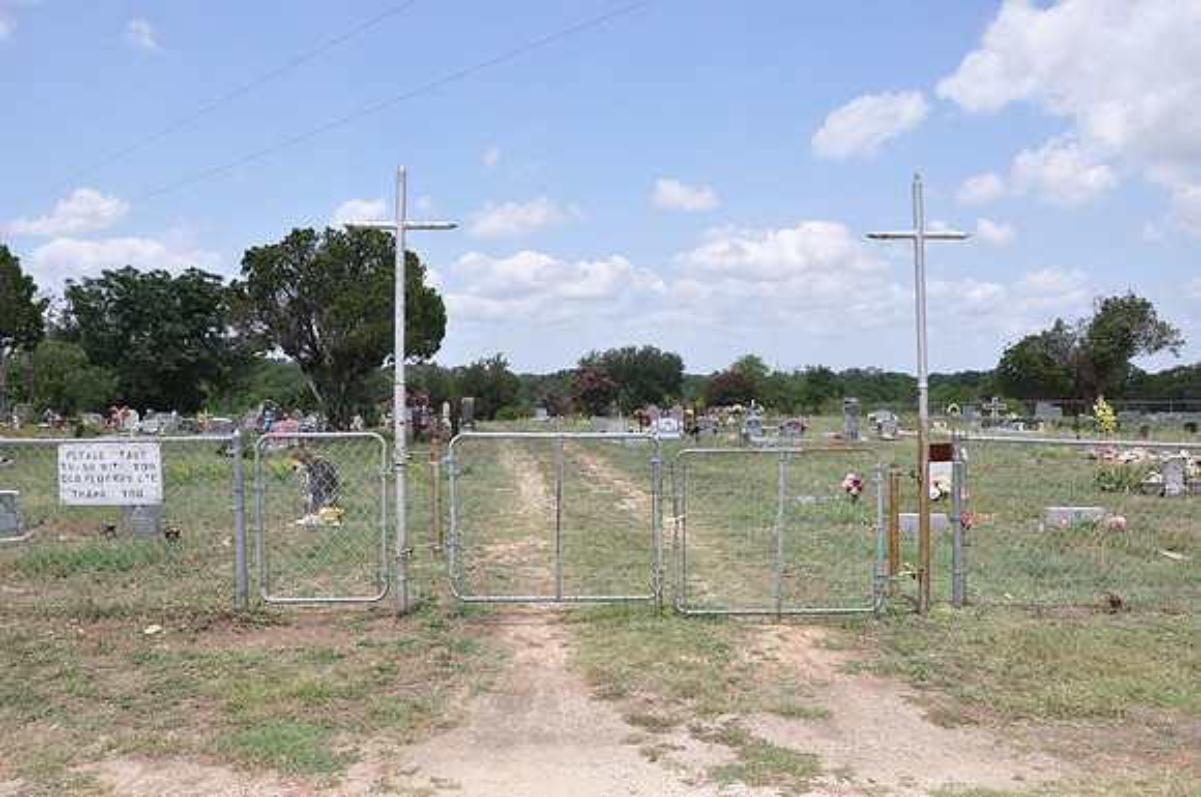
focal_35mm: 27
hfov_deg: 67.5
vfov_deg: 47.8
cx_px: 600
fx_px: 899
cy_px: 398
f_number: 8
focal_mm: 18
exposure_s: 1/250
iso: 200
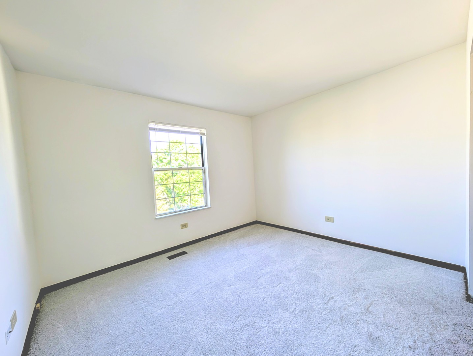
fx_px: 164
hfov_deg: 110.5
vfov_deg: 94.6
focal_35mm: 12
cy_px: 178
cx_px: 236
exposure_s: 1/120
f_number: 1.95
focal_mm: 2.23
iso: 55
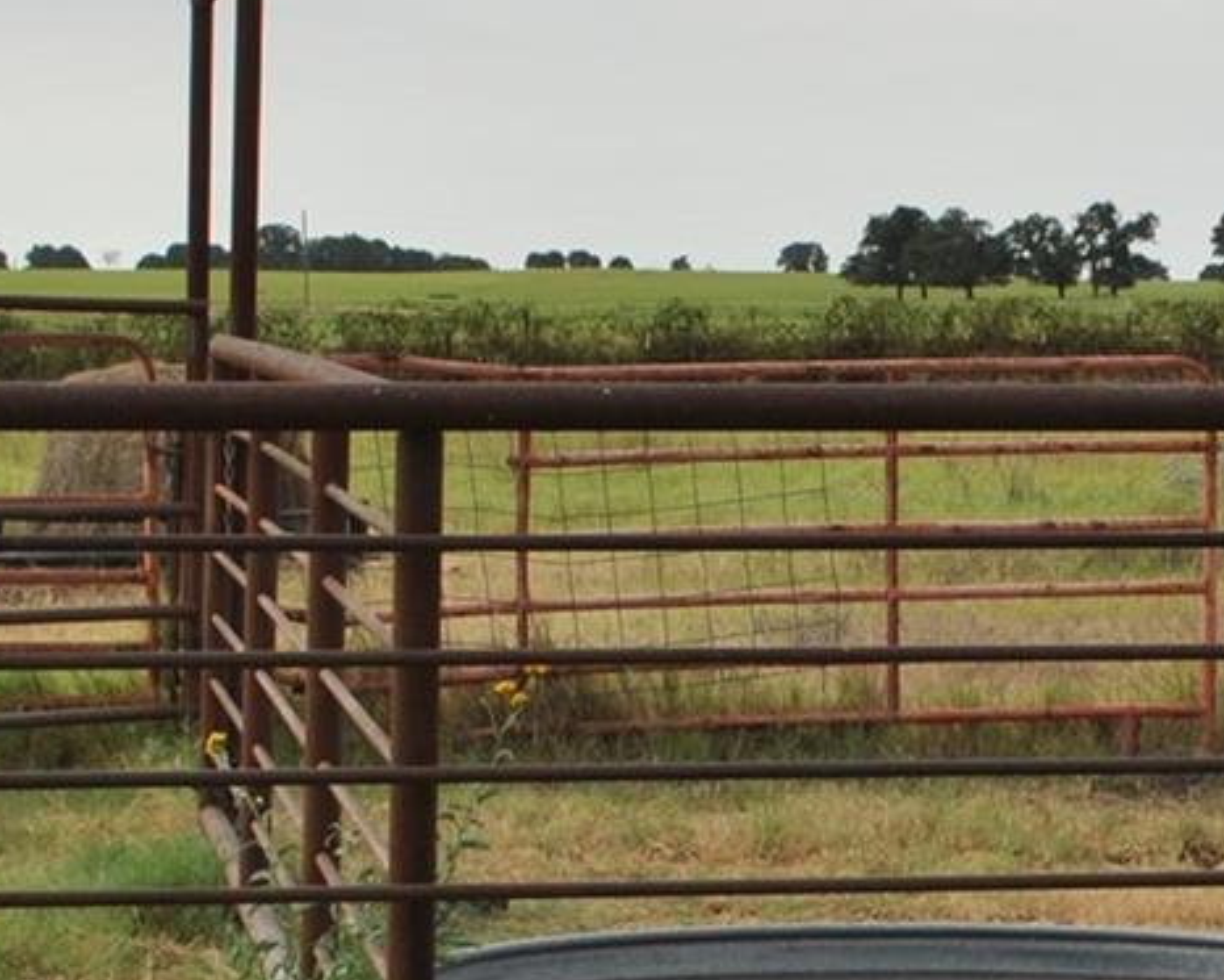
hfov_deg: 11.8
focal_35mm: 161
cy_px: 728
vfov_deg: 9.6
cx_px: 1308
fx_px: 5834
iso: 100
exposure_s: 1/200
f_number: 7.1
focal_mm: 26
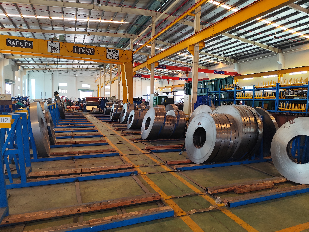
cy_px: 116
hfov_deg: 73.9
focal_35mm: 23
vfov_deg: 58.9
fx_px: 205
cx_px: 154
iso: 200
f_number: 1.65
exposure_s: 1/100
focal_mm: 6.14
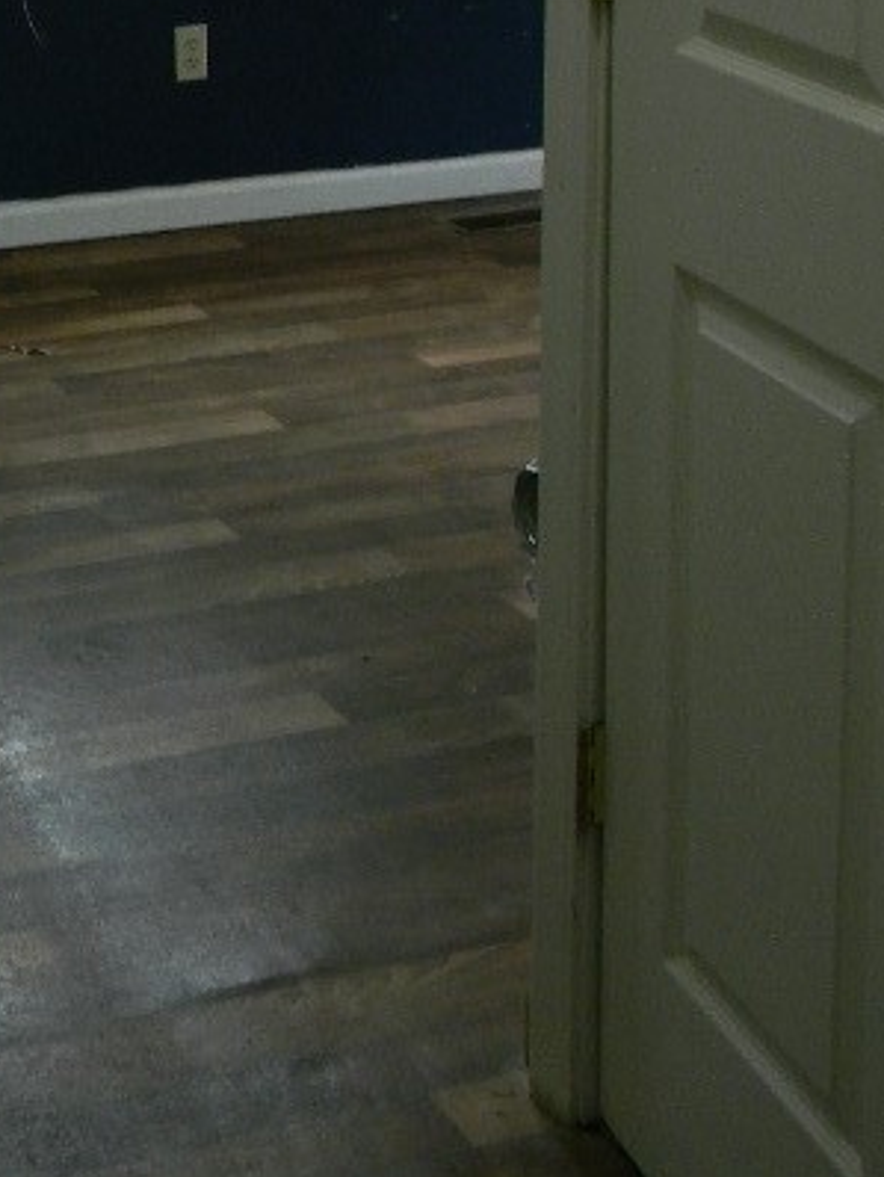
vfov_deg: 24.6
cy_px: -207
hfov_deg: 19.3
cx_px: -183
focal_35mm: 72
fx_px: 2449
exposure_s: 1/30
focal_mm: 5
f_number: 3.5
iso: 191
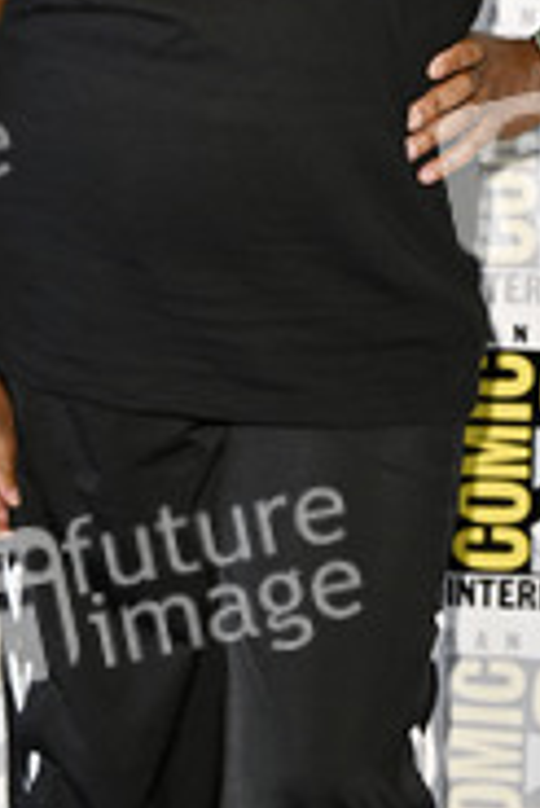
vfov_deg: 14.2
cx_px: 263
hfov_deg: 9.7
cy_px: -66
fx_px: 3166
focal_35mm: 141
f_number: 4.5
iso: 1250
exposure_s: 1/250
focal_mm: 65
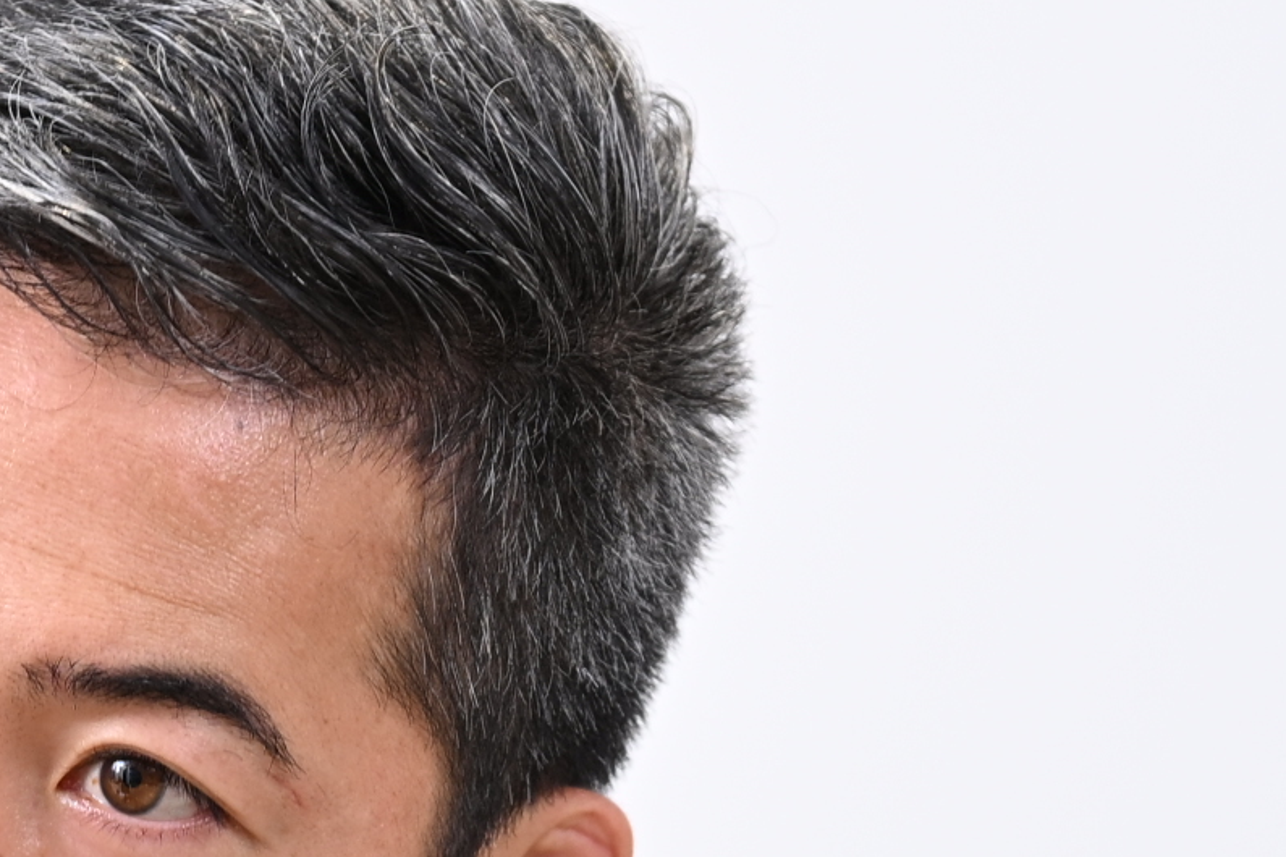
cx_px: -262
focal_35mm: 350
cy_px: 1135
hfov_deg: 5.9
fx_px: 12502
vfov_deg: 3.9
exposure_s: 1/160
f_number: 4.5
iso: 400
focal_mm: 92
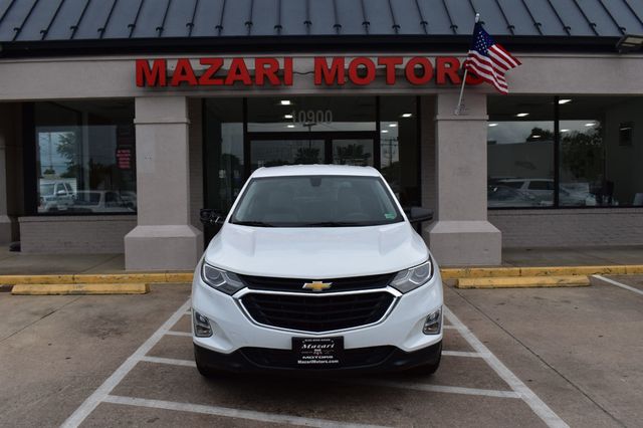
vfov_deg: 39.9
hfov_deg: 57.2
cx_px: 322
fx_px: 589
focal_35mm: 33
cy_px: 214
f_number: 11
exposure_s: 1/320
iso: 400
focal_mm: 22
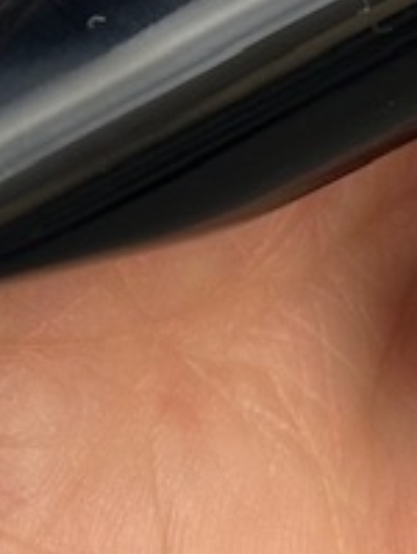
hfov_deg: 4.8
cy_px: -526
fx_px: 4931
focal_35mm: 308
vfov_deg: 6.3
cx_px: 528
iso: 64
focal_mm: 6.86
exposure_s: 1/454
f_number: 1.78
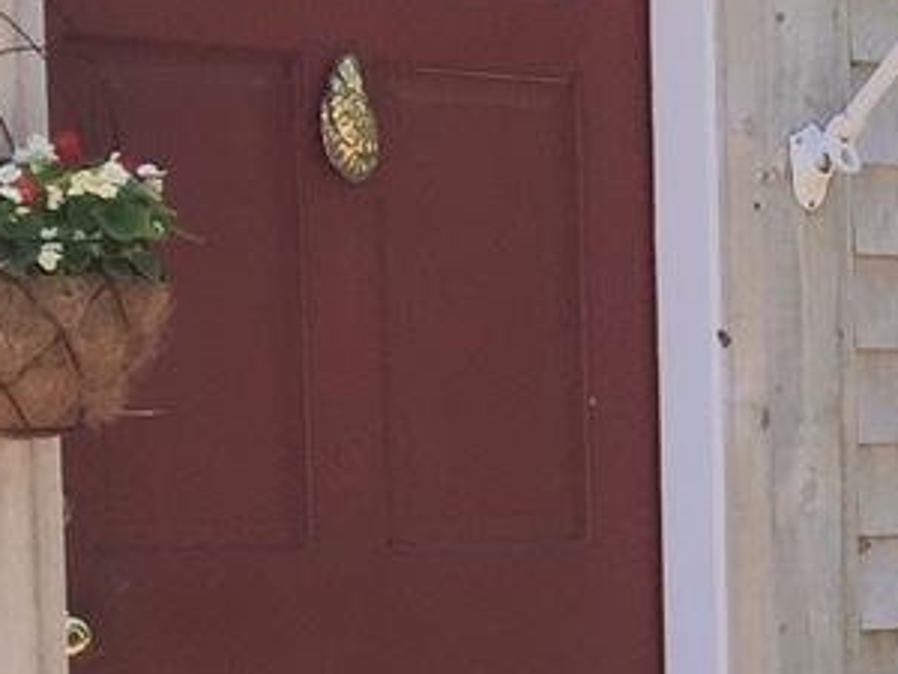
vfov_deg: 9.3
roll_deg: -1.4
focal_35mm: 158
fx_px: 4099
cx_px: 1733
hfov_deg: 11.4
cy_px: 791
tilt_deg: -4.9
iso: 32
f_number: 2.2
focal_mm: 4.15
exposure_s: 1/520
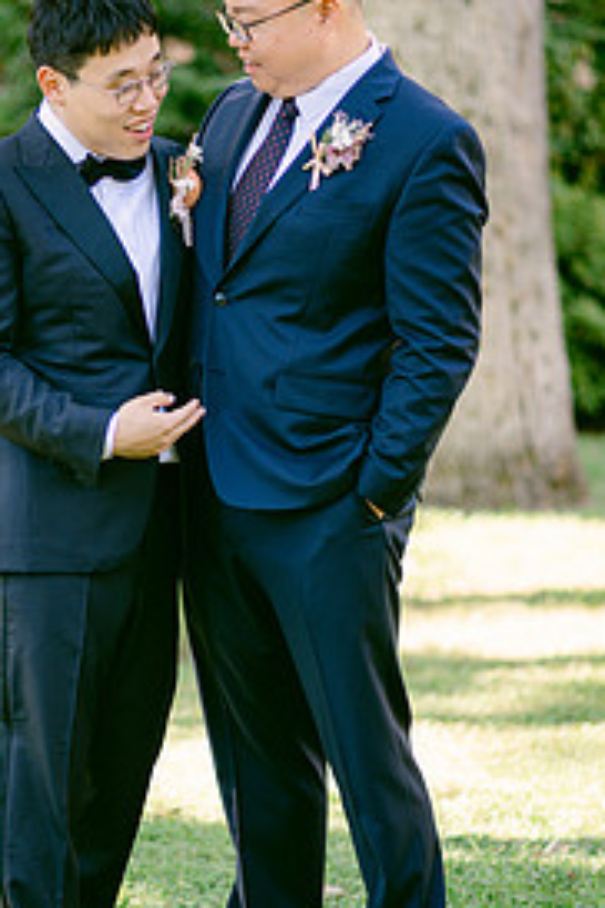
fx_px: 3529
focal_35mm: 140
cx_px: 140
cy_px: 446
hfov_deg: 9.8
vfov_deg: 14.7
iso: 80
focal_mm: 85
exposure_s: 1/400
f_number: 1.8
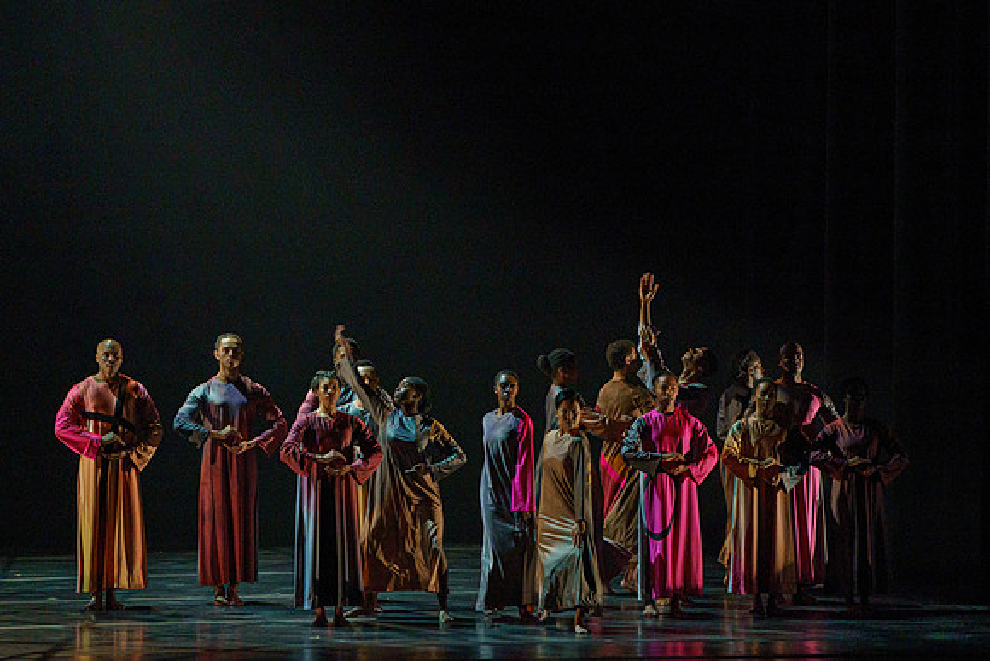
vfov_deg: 7.0
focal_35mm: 195
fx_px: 5364
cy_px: 318
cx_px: 518
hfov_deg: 10.5
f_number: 5.6
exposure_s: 1/250
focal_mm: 175
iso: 6400
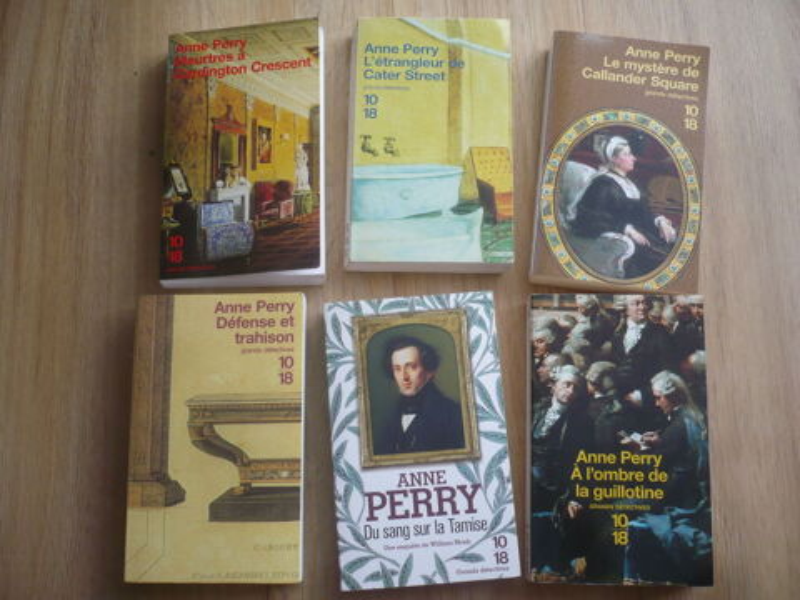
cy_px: 300
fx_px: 809
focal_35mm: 35
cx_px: 400
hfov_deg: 52.6
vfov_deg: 40.7
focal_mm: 5.8
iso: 100
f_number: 2.8
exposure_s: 1/60
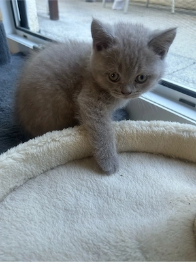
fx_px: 196
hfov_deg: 53.1
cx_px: 98
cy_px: 131
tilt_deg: -37.1
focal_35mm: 26
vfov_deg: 67.3
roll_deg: -1.8
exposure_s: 1/120
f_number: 1.5
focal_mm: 5.7
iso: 100
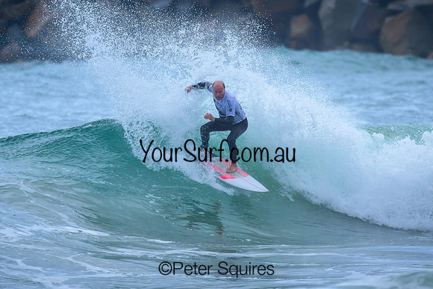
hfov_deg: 1.9
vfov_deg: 1.3
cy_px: 127
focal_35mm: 1100
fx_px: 13231
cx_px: 177
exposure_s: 1/2000
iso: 640
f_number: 6.3
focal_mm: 800
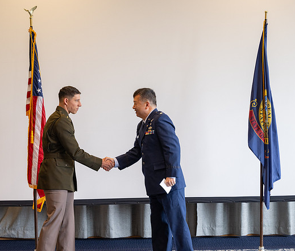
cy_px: 127
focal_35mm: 84
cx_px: 137
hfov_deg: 22.2
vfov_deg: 19.0
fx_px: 753
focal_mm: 70
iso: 500
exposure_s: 1/200
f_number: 2.8
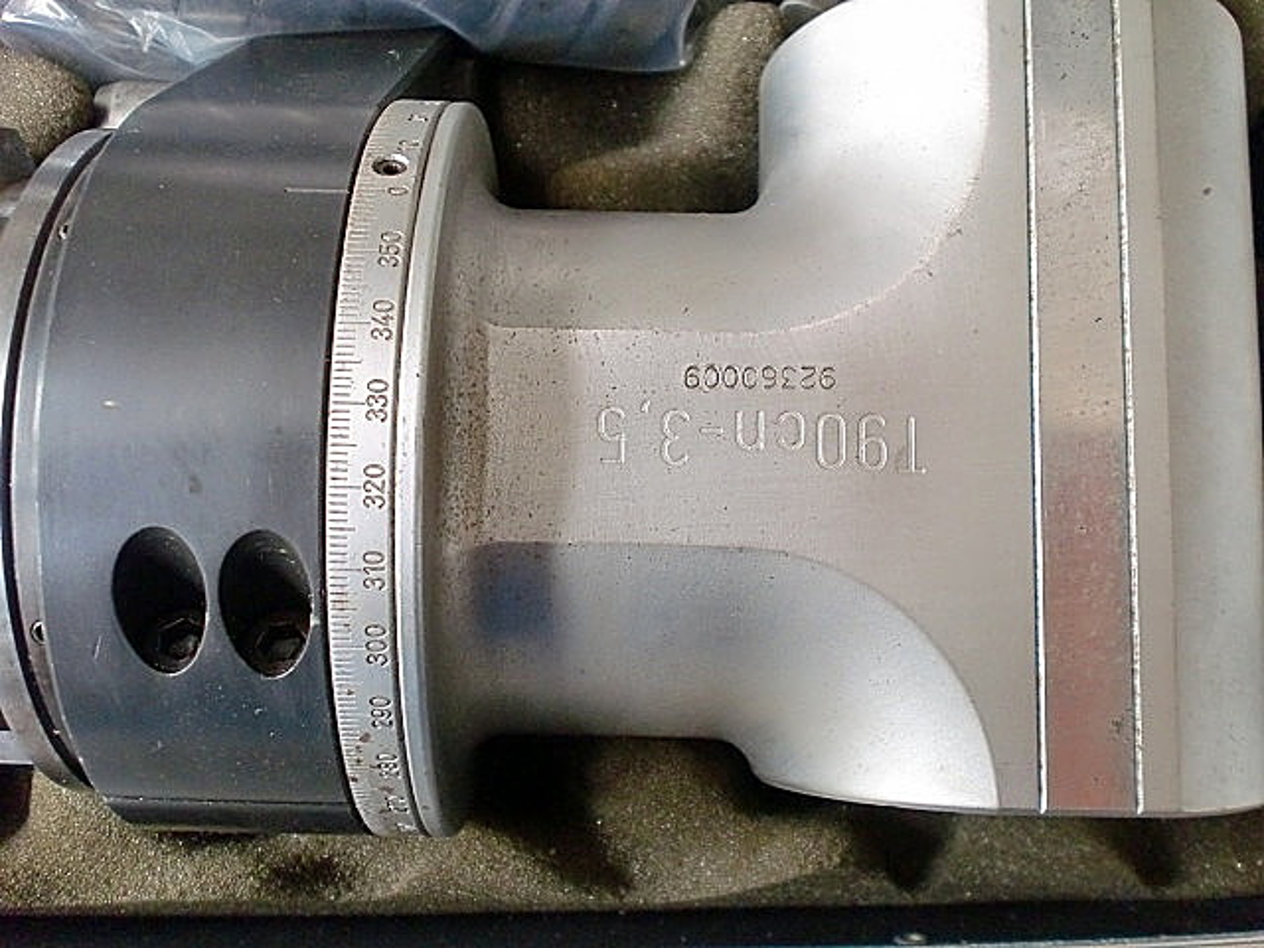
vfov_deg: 40.7
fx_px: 1278
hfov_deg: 52.6
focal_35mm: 35
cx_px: 632
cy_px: 474
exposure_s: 1/60
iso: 320
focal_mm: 6.3
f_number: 3.1
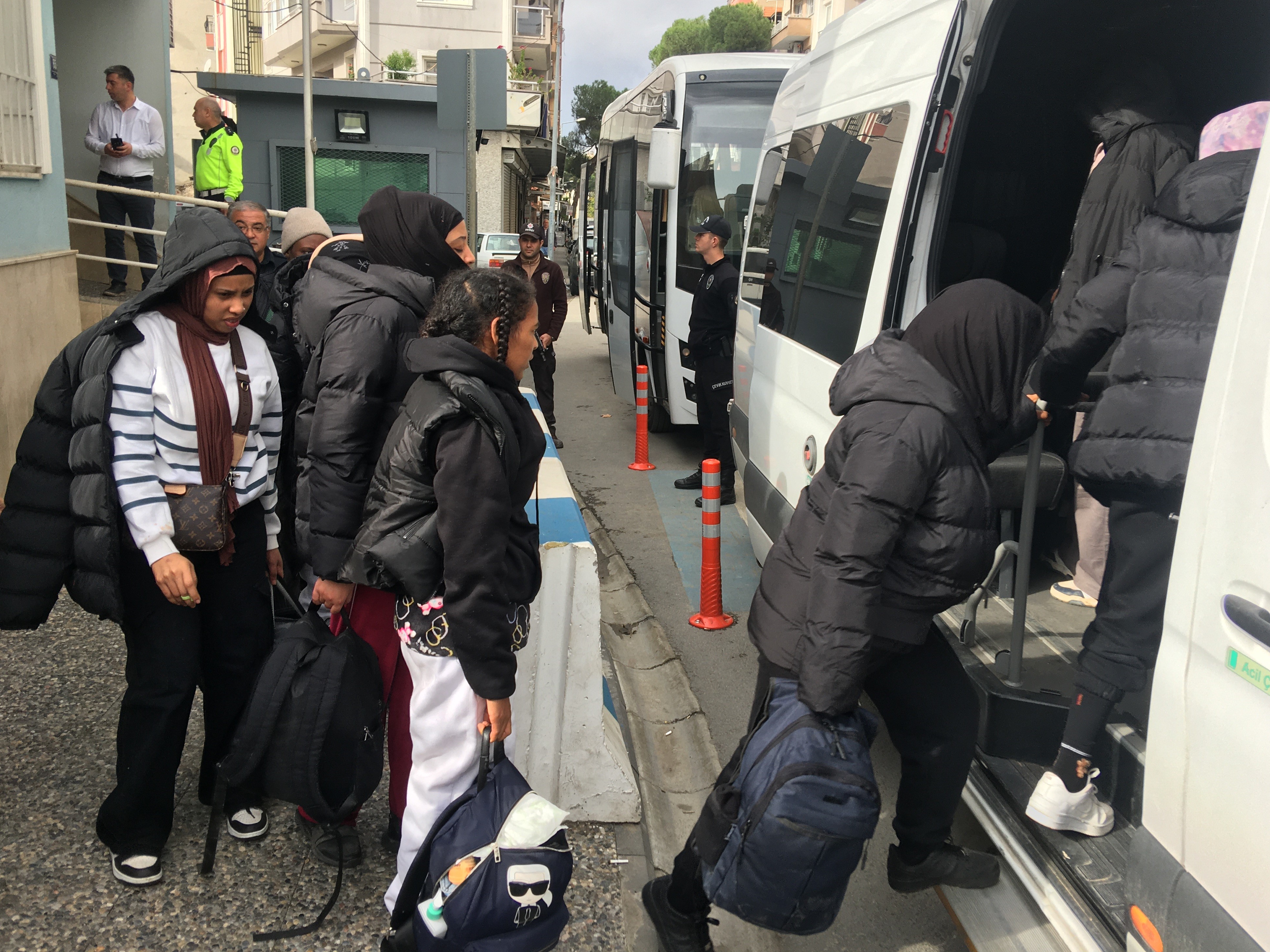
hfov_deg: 60.0
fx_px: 1101
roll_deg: -3.3
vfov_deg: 46.8
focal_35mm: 30
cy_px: 462
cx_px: 650
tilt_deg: -10.2
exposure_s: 1/223
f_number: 2.2
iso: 25
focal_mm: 4.15
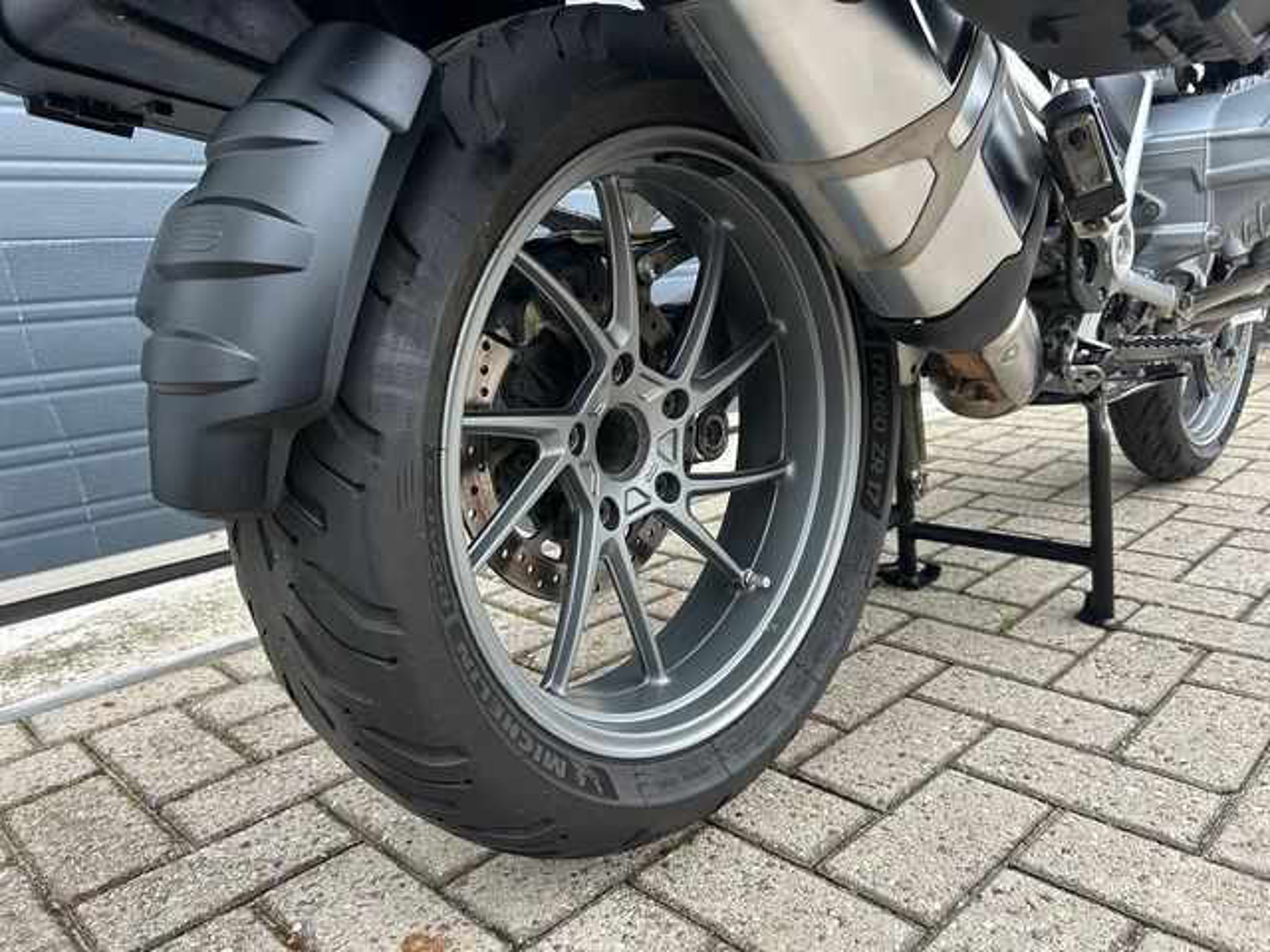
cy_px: 476
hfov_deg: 67.3
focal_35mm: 26
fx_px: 954
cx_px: 635
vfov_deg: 53.1
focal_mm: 5.7
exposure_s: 1/355
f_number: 1.5
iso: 50
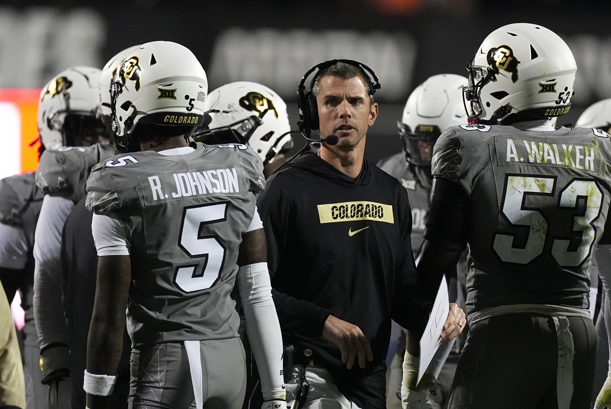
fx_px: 15288
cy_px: 204
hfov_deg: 2.3
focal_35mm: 900
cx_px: 306
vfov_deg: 1.5
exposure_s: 1/1600
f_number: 4
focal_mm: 600
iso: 8000
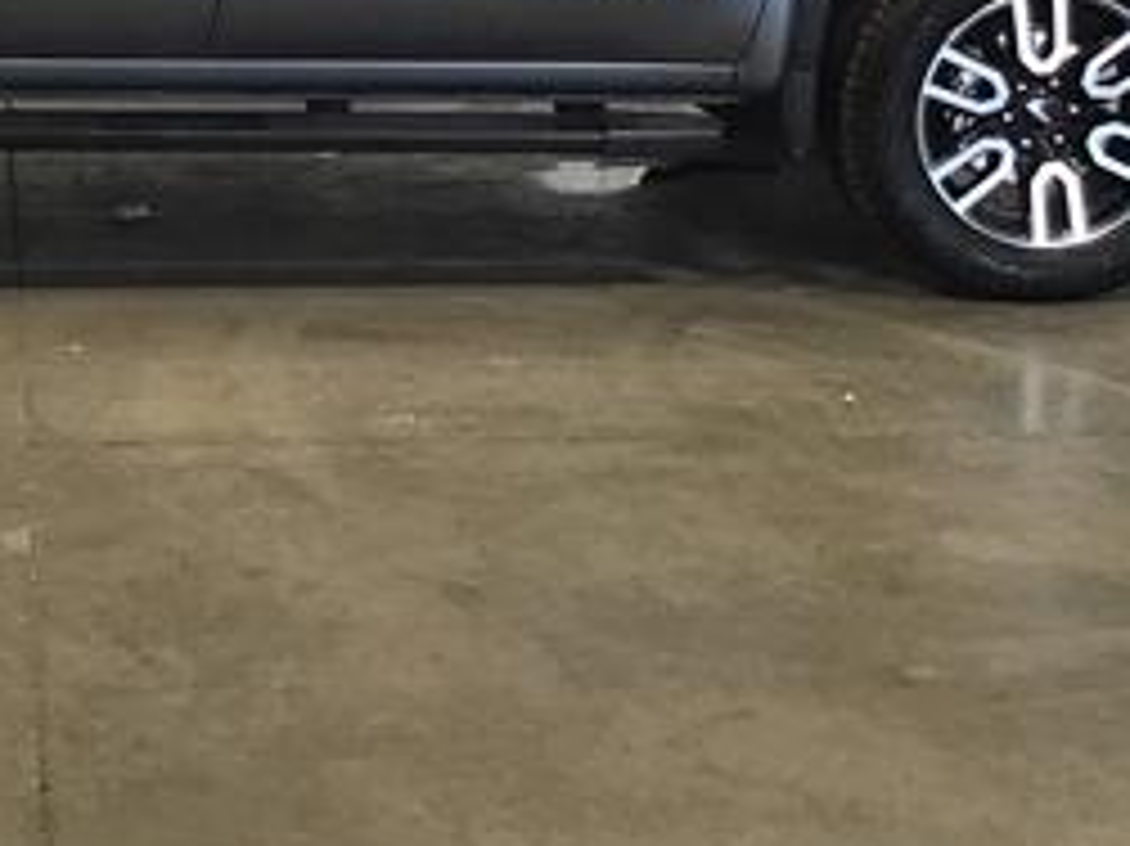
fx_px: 2578
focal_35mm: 79
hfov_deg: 24.0
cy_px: -104
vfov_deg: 17.9
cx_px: 90
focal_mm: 3.3
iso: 64
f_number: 2.4
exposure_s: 1/30
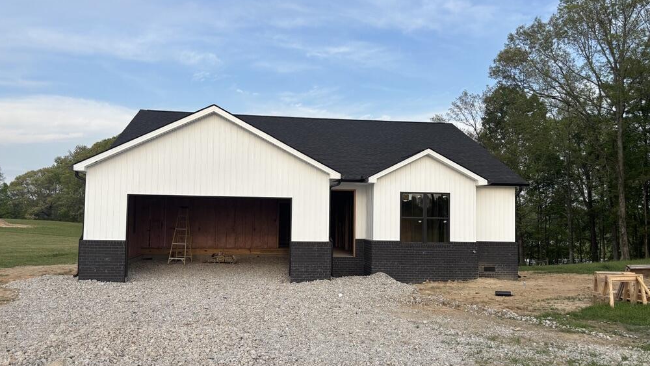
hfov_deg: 66.0
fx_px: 500
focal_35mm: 29
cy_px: 195
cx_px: 318
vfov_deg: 40.2
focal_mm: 5.96
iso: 50
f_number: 1.6
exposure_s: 1/1522
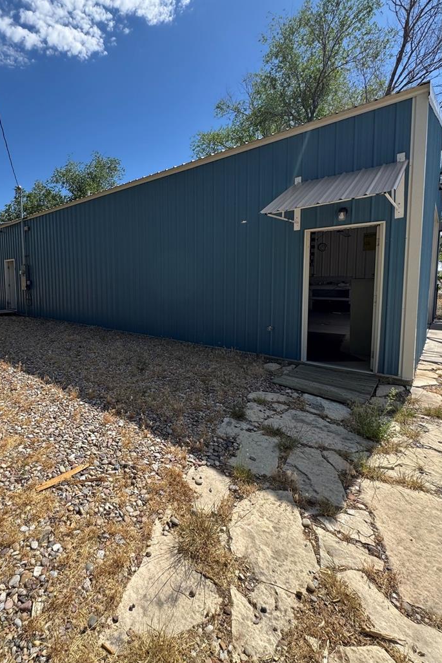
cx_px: 160
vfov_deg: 93.1
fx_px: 313
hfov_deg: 69.1
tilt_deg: -6.2
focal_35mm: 17
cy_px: 304
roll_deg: +0.2
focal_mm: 2.22
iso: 50
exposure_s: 1/889
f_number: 2.2
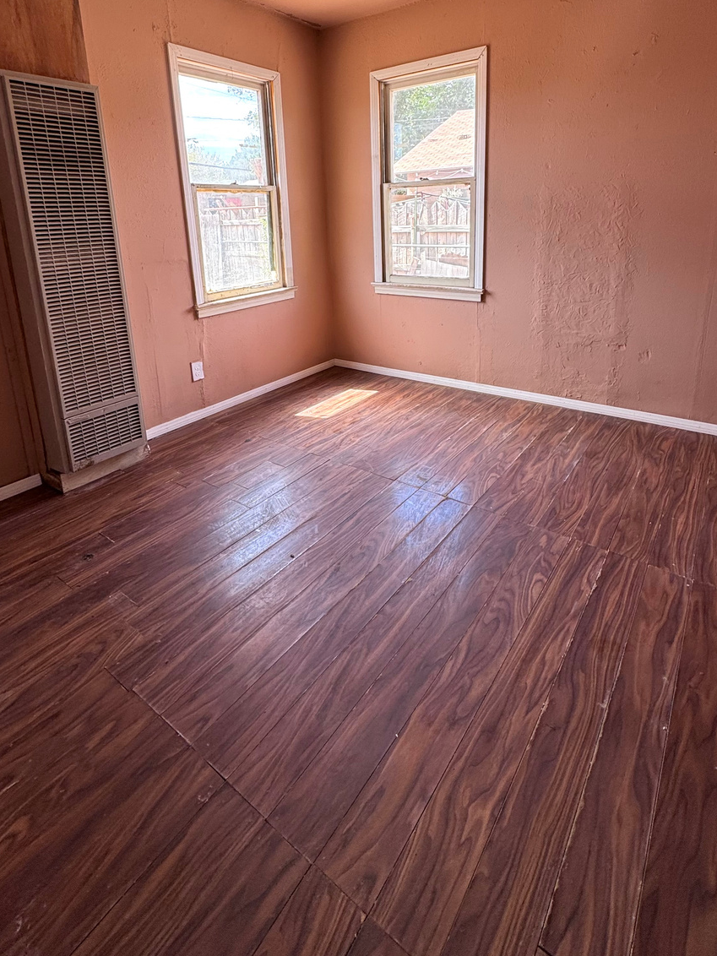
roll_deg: +3.2
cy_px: 334
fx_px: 525
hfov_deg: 68.7
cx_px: 356
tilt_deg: -14.6
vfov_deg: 82.3
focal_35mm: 19
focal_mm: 2.22
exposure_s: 1/99
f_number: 2.2
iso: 40
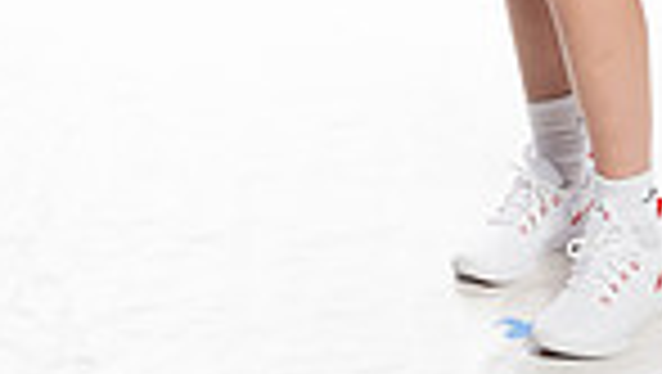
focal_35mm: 160
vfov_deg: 7.2
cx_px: 576
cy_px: -491
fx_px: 2811
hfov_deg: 13.3
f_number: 8
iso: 400
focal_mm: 50
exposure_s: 1/250
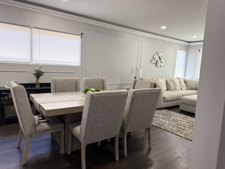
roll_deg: -3.3
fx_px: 156
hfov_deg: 71.6
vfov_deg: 56.8
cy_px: 84
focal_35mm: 24
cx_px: 112
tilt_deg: -6.2
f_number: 1.78
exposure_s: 1/60
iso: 125
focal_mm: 6.76
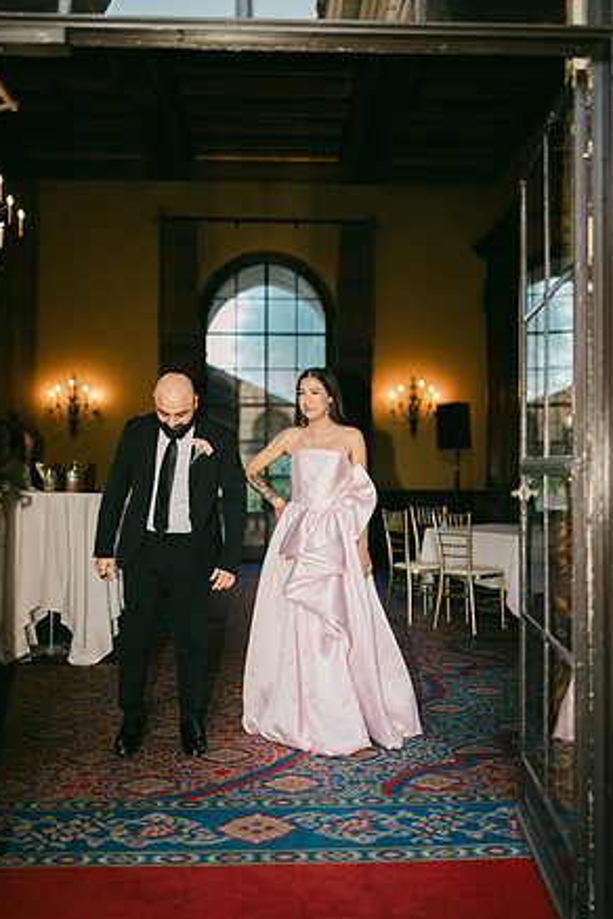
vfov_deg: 53.1
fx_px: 919
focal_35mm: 36
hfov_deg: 36.9
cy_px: 466
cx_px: 304
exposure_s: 1/125
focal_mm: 35
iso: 64
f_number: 1.2
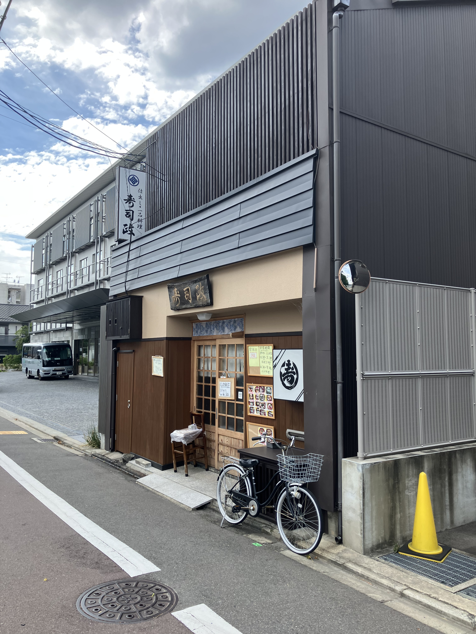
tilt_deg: +5.9
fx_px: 513
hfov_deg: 49.7
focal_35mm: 28
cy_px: 317
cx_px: 238
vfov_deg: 63.4
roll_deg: -0.8
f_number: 1.8
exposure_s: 1/450
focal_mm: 3.99
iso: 32
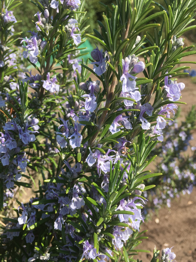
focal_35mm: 29
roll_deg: -0.2
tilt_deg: -22.1
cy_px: 131
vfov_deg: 61.7
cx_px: 98
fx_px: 219
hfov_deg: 48.2
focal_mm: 4.15
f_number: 2.2
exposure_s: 1/894
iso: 25
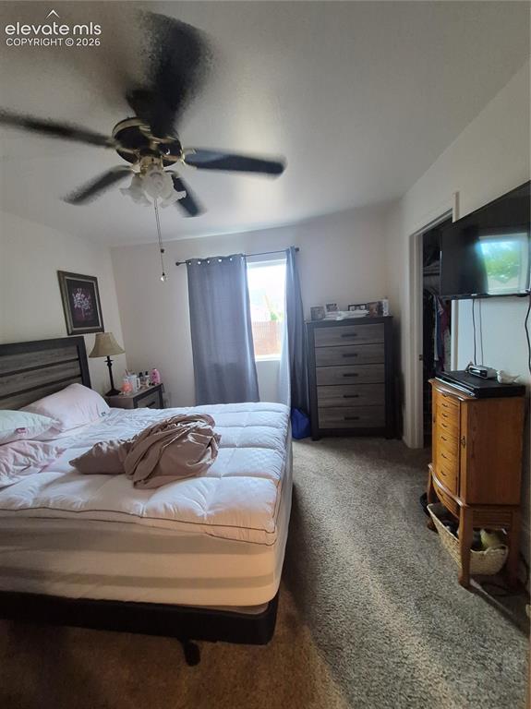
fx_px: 266
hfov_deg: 89.9
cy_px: 354
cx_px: 266
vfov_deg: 106.2
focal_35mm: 13
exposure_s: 1/70
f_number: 2.2
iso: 800
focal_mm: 1.74
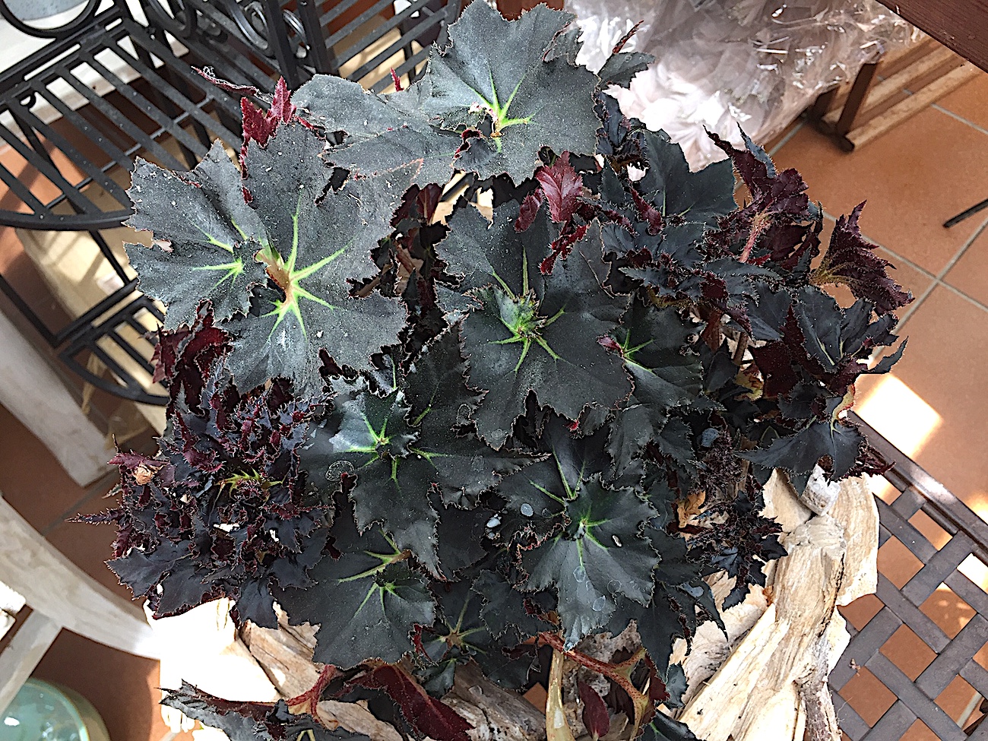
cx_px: 494
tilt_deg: -60.4
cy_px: 370
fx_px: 828
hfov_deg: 61.7
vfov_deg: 48.2
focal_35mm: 29
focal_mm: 4.15
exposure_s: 1/100
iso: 40
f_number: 2.2
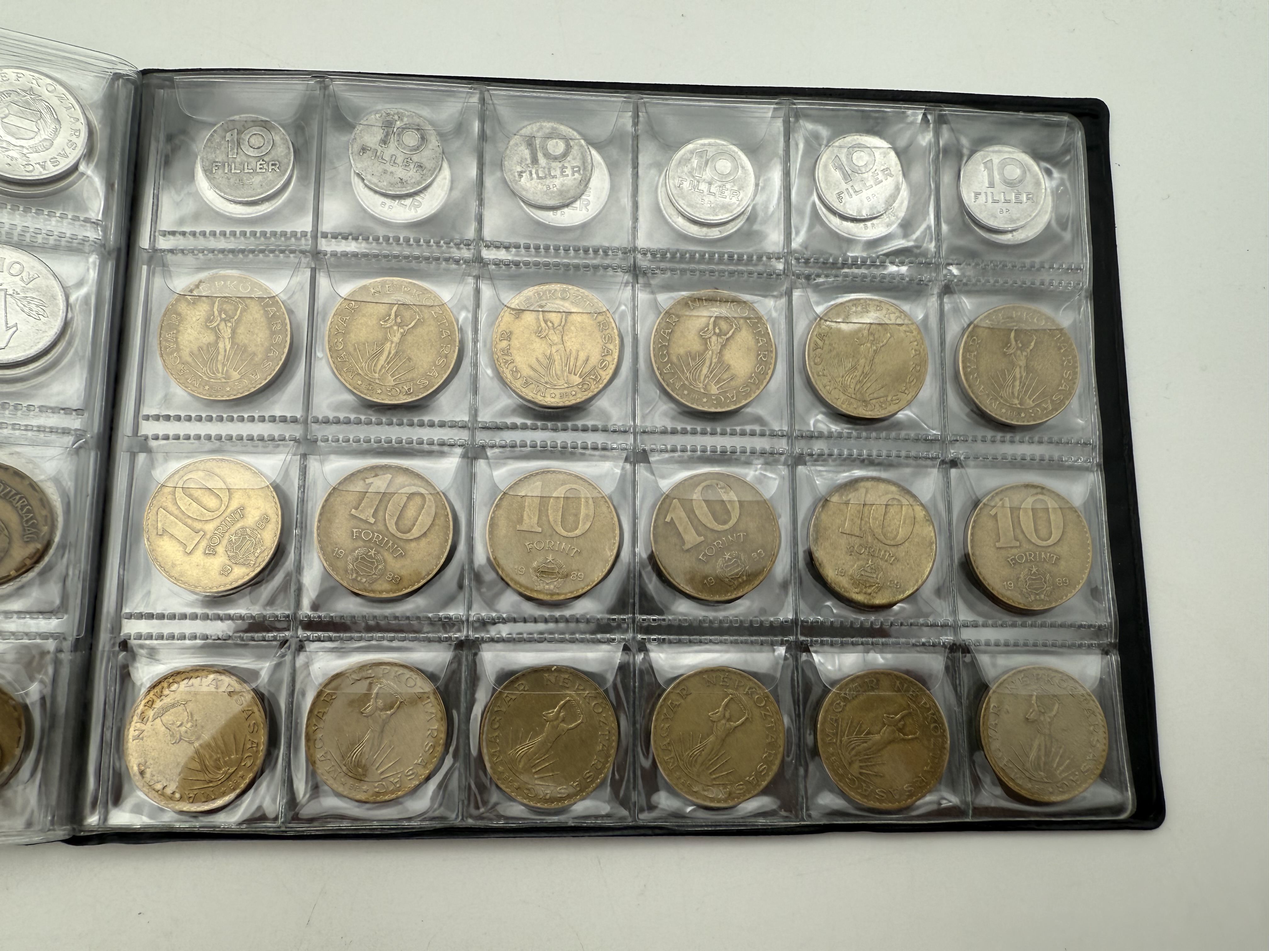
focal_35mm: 24
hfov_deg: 71.6
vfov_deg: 56.8
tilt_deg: -80.4
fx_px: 880
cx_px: 634
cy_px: 476
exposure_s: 1/208
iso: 40
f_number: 2.2
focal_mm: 2.22
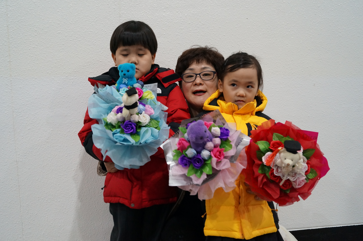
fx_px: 332
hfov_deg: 57.3
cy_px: 132
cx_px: 178
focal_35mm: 33
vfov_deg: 39.8
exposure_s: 1/60
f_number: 4
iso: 1250
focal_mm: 20
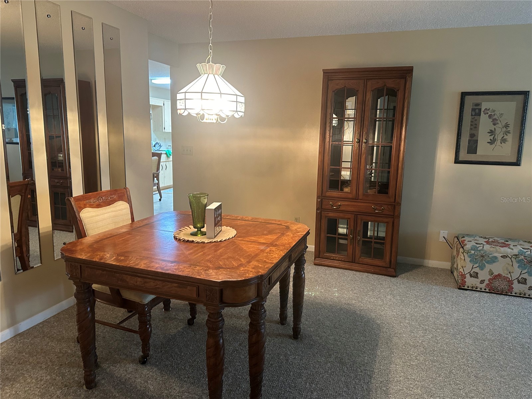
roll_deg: -0.9
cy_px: 200
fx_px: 369
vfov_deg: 56.8
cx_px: 266
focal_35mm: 24
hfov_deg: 71.6
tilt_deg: -9.7
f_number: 1.78
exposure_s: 1/60
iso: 500
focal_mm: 6.86
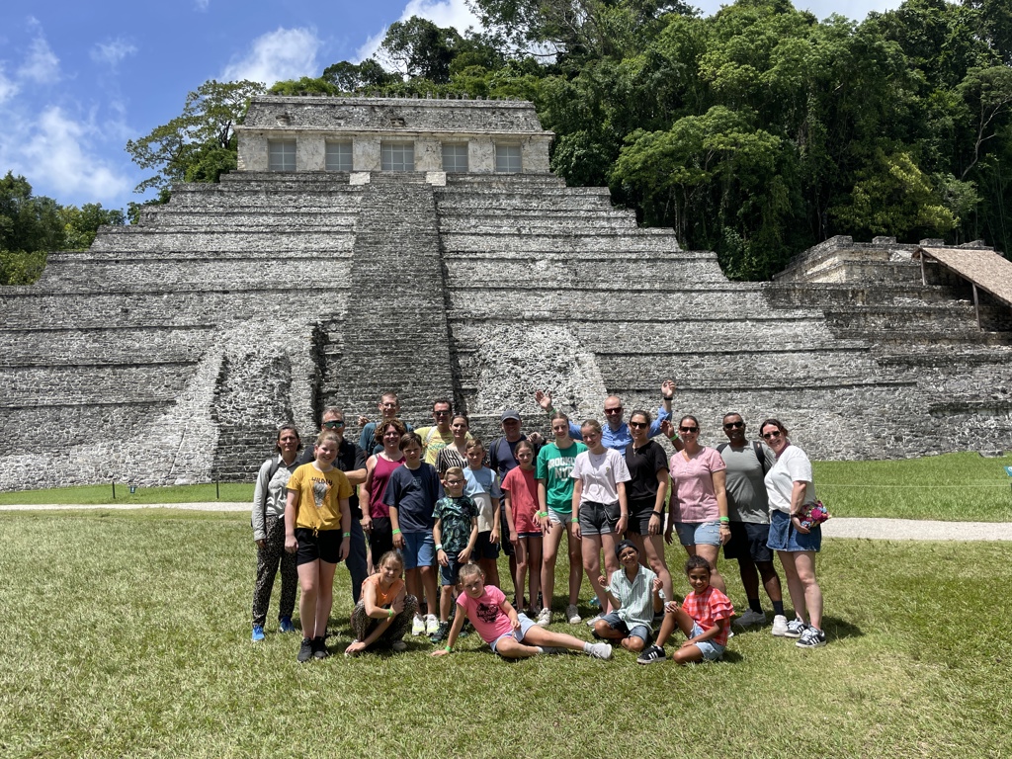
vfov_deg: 53.1
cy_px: 380
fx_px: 760
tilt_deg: +7.0
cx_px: 506
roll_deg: +2.0
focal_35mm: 26
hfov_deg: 67.3
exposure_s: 1/3125
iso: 32
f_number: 1.6
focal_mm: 4.2
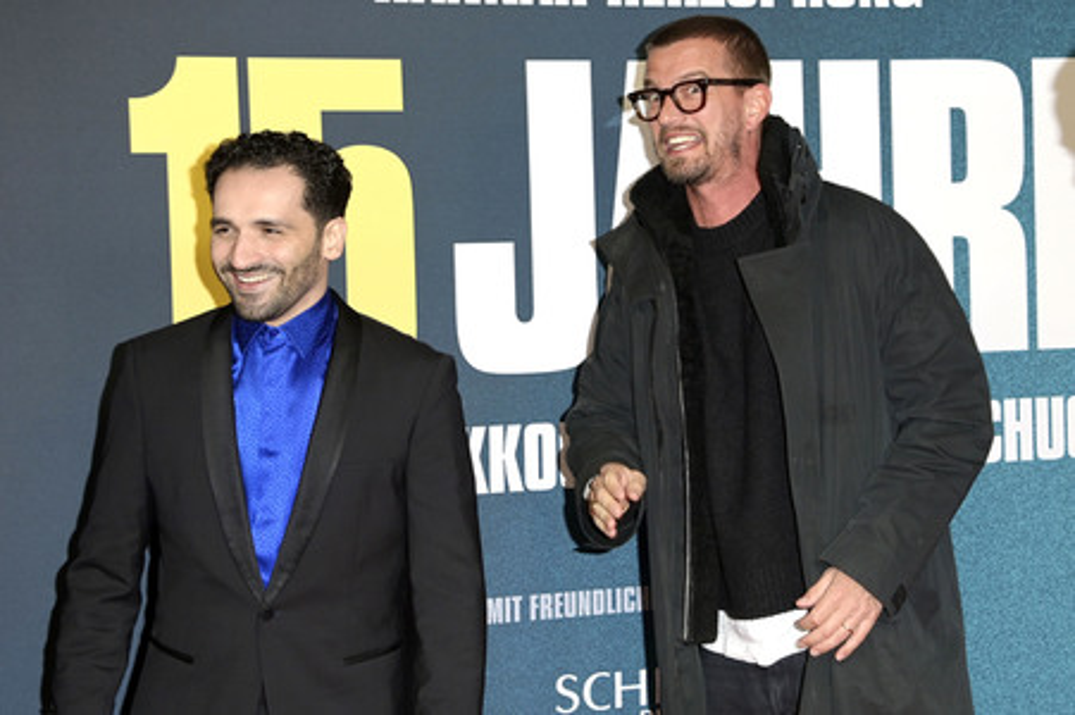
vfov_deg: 21.9
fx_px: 1850
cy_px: 358
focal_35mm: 62
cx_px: 538
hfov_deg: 32.4
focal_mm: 62
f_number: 5.6
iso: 640
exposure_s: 1/250
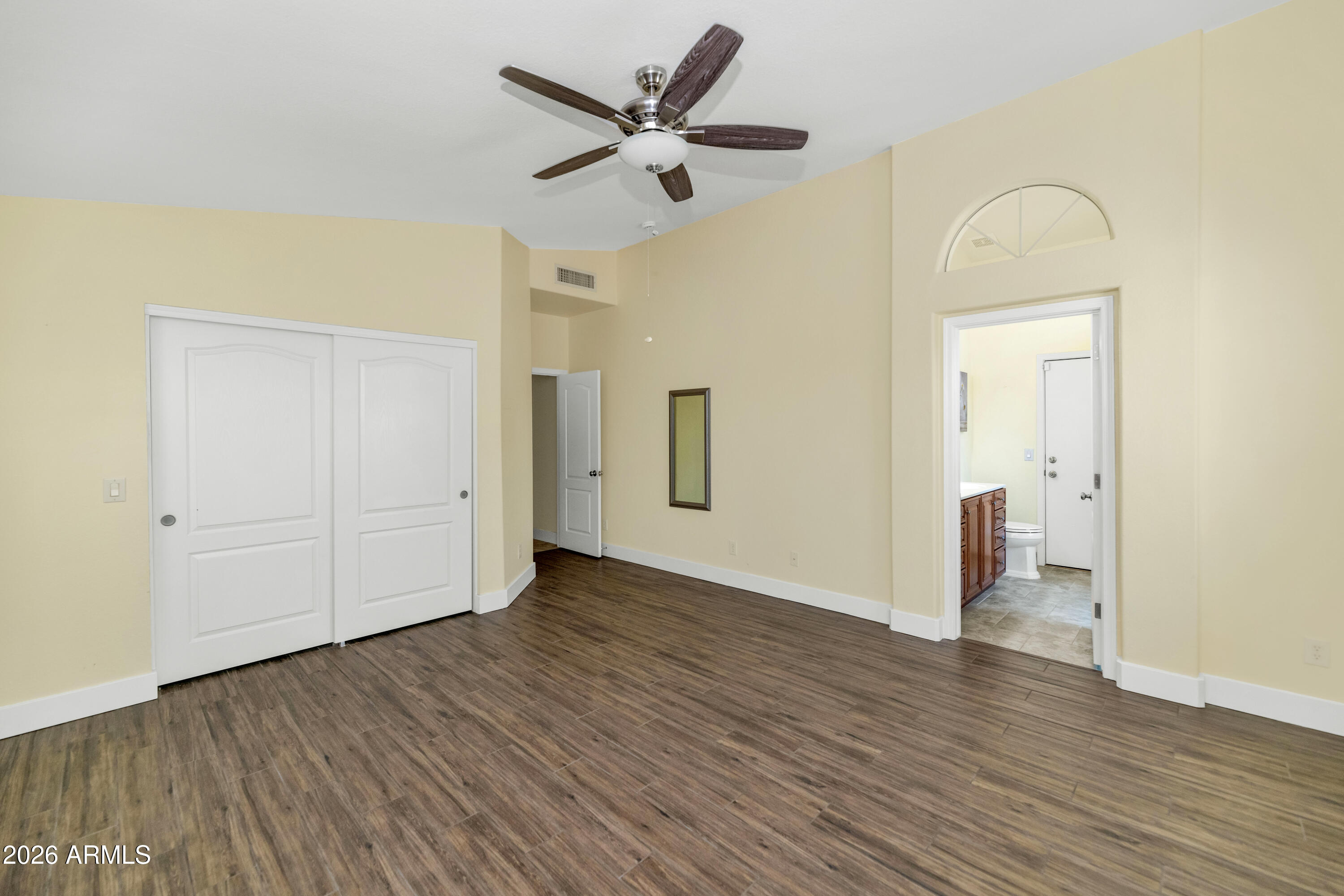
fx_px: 523
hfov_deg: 104.3
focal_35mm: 14
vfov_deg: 81.2
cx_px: 672
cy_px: 448
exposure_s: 1/100
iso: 500
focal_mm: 14
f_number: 4.5
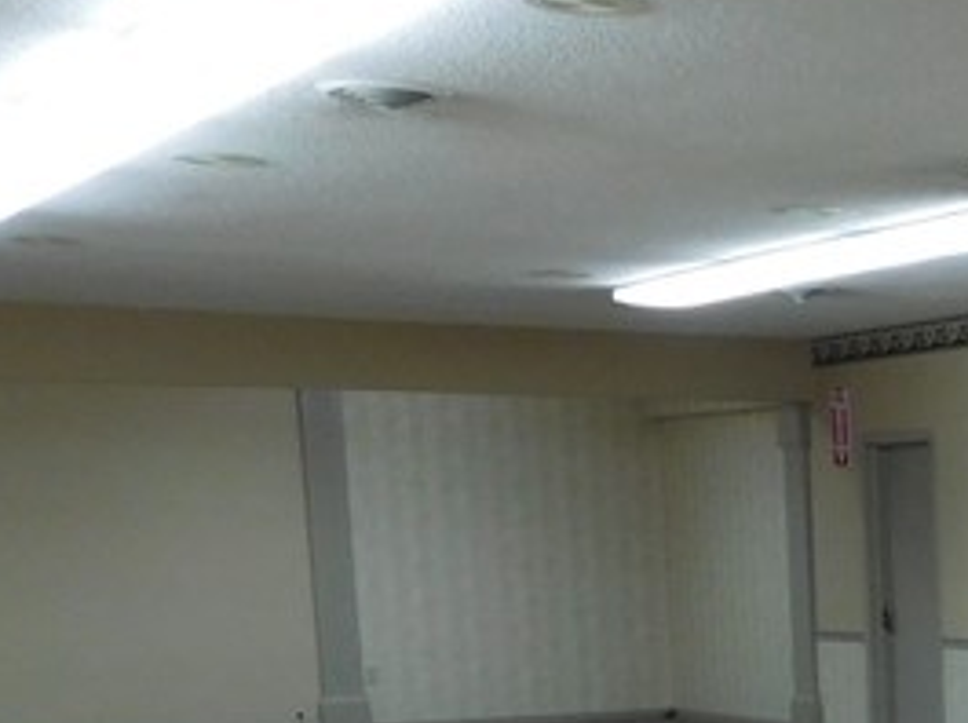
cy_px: 1055
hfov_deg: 19.4
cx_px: 1425
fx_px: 2485
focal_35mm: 89
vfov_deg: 15.4
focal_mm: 4
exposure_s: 1/30
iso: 160
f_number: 3
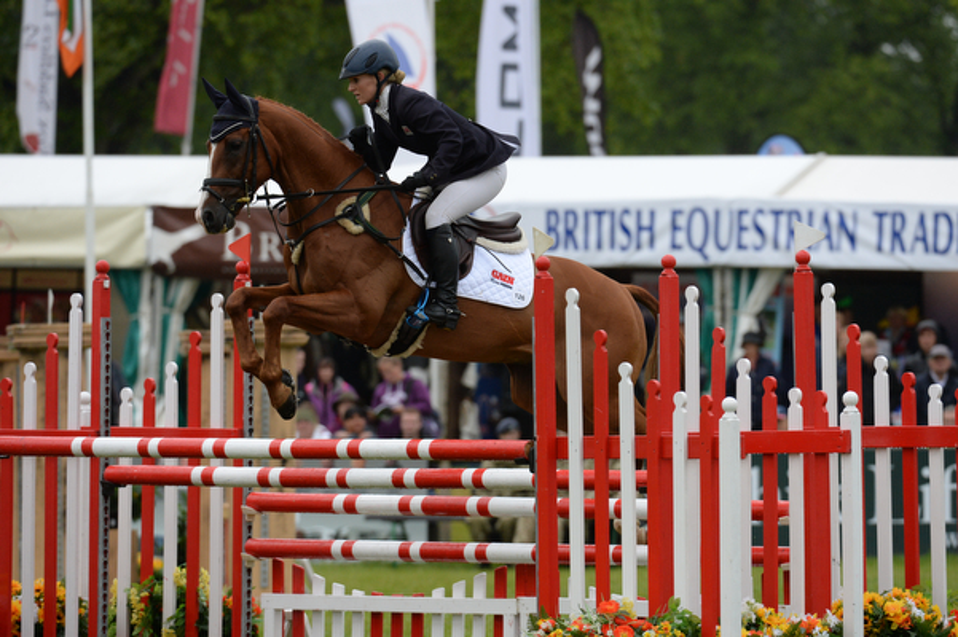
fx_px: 9574
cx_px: 479
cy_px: 318
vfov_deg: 3.8
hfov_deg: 5.7
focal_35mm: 360
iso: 1600
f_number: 6.3
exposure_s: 1/1600
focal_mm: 360
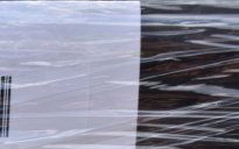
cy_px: 236
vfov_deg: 14.6
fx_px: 534
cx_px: -55
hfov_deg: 23.0
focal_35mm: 82
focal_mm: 18
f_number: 9
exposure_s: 1/320
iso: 200
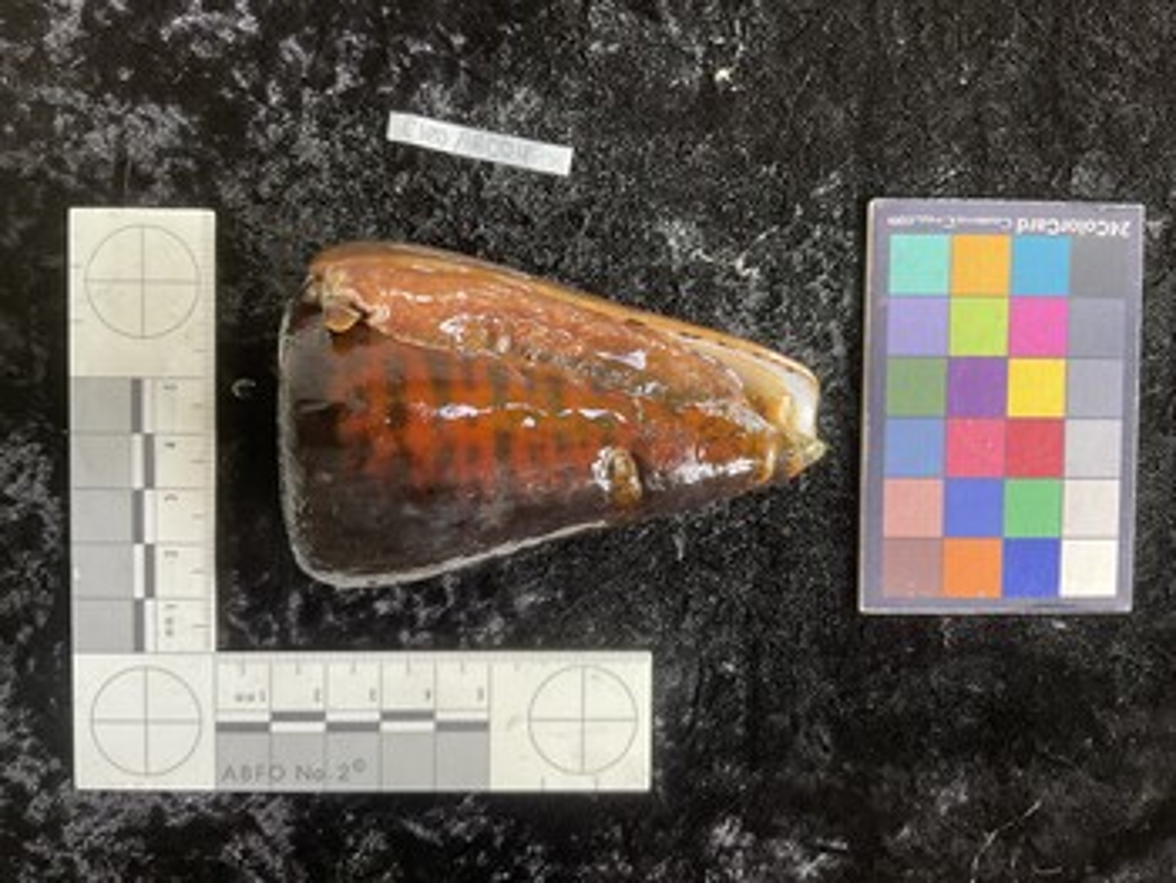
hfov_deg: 61.6
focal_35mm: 29
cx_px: 588
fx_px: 986
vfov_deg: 48.3
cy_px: 442
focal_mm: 3
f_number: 1.8
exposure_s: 1/60
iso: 64
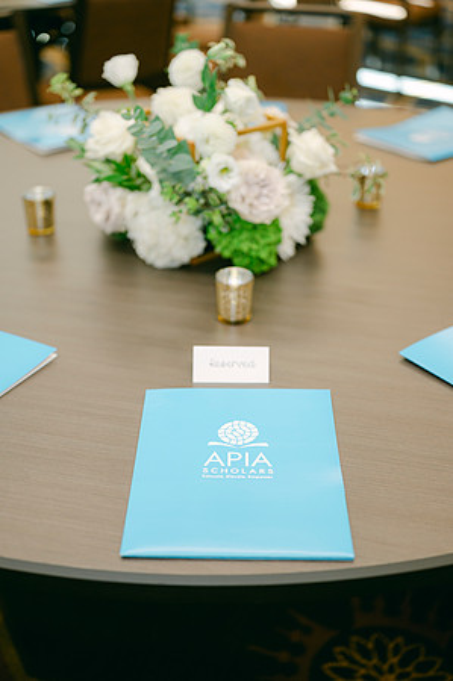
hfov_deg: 26.9
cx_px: 226
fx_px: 946
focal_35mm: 50
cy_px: 340
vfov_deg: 39.6
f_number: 2
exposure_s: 1/125
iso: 640
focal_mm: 50
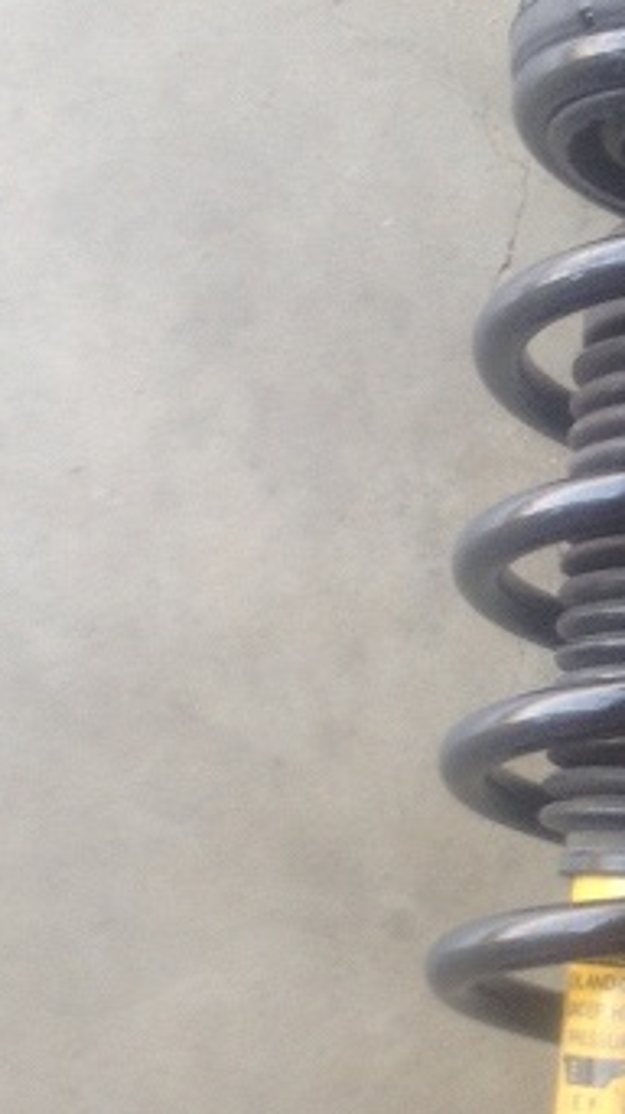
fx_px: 2685
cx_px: 599
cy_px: 814
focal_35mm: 91
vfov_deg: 23.2
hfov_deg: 13.1
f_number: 2.4
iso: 50
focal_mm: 4.28
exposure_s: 1/60
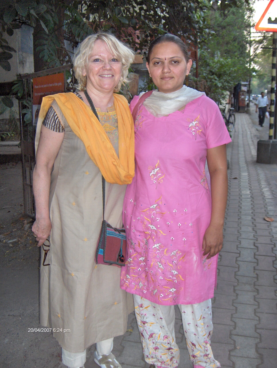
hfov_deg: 36.9
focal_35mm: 39
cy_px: 184
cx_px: 138
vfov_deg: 47.8
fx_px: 415
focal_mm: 8
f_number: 2.8
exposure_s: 1/60
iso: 100
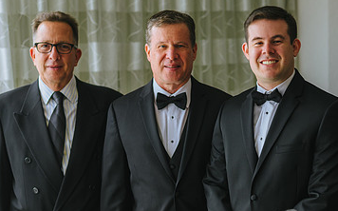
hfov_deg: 24.4
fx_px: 773
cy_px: 155
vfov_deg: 15.5
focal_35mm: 84
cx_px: 246
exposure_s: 1/160
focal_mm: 50
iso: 320
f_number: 2.8
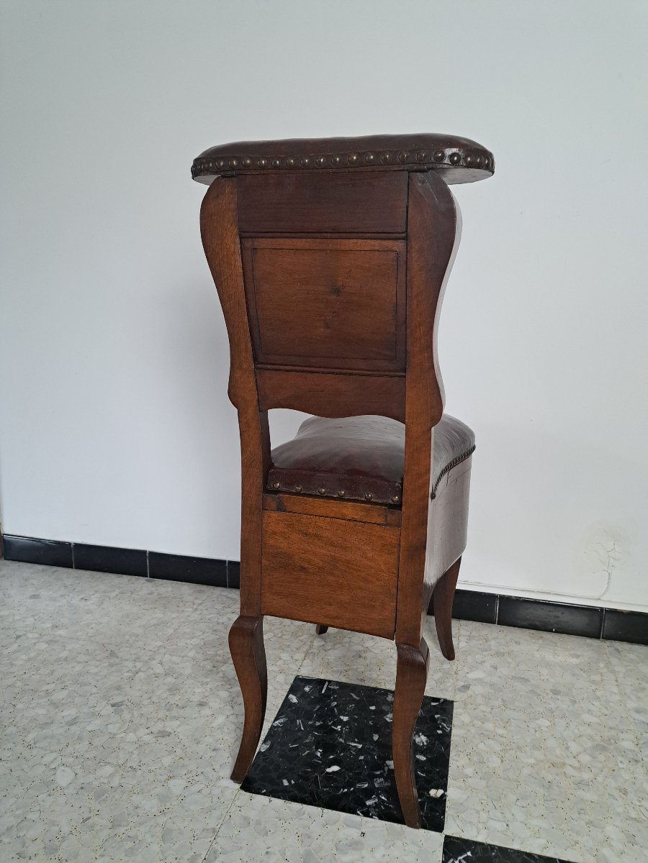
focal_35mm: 24
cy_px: 432
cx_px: 324
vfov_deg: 71.6
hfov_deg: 56.8
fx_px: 599
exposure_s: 1/50
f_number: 1.8
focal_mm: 5.23
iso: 250
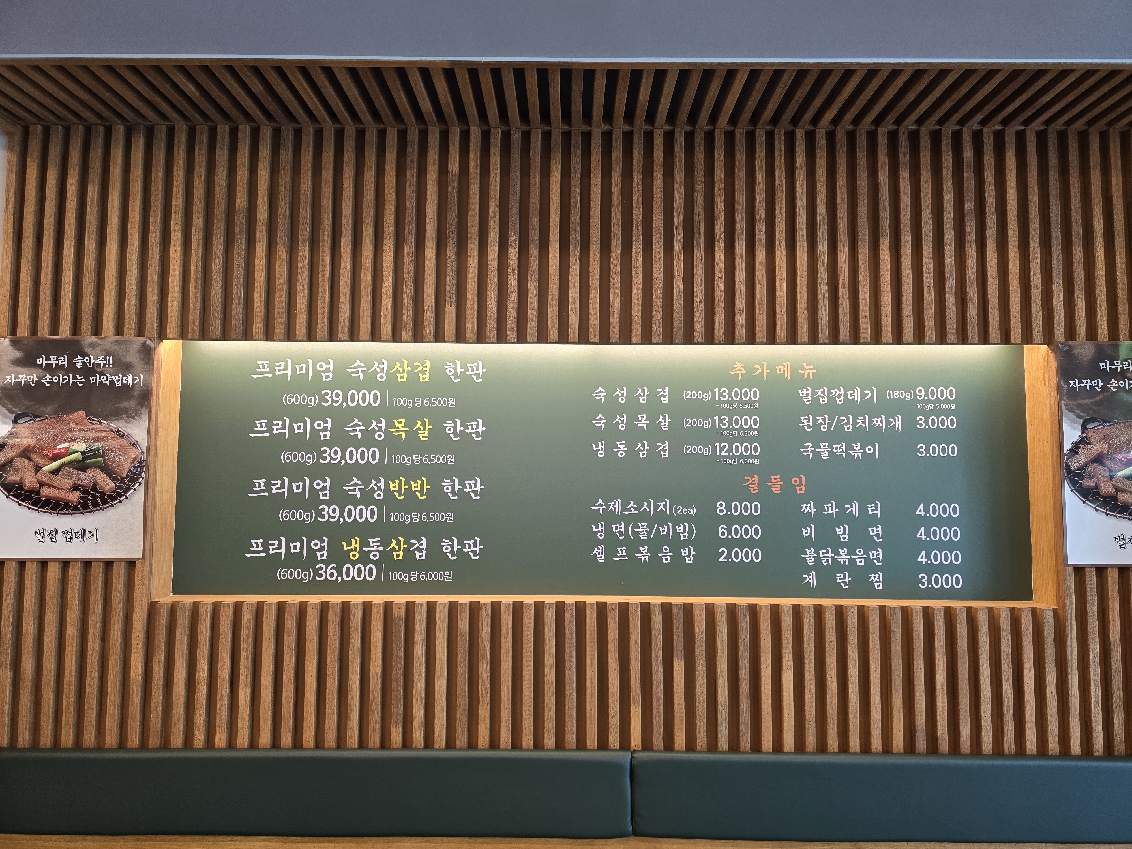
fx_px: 752
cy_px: 424
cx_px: 566
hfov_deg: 73.9
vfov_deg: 58.9
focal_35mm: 23
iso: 125
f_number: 1.7
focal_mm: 6.3
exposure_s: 1/120
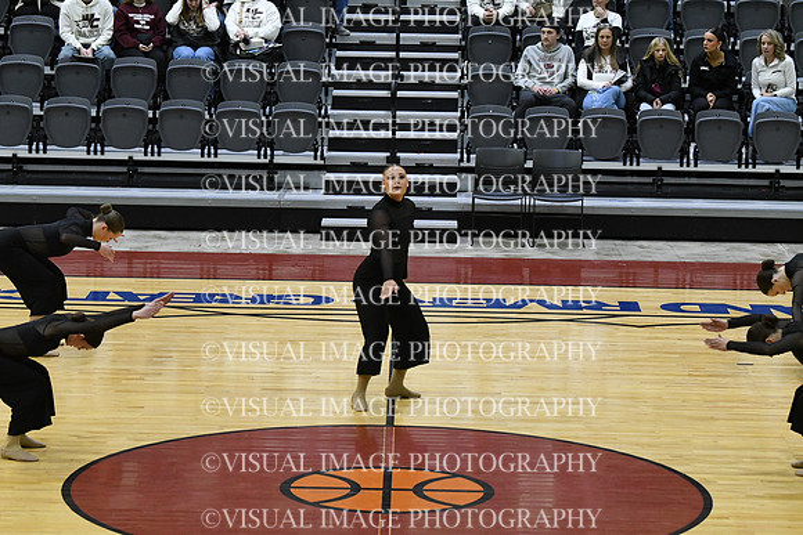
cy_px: 268
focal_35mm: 138
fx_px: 3079
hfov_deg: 14.9
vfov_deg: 9.9
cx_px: 402
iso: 5000
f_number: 4
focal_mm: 92
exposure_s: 1/500
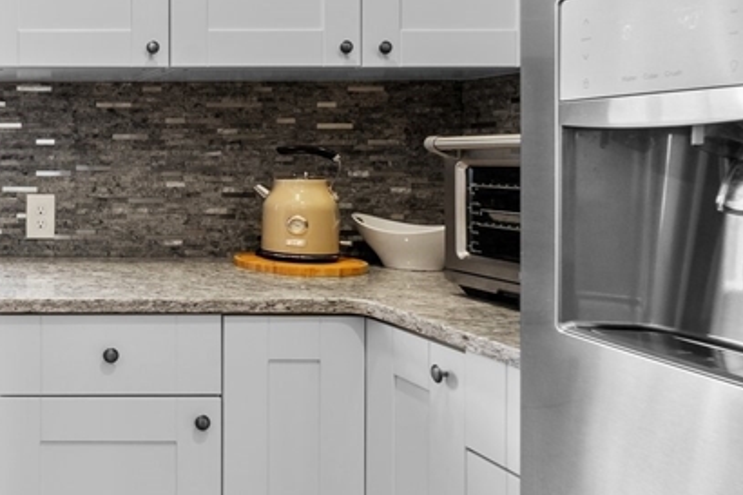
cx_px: -85
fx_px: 722
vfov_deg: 37.1
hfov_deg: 42.2
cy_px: 137
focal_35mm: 35
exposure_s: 1/2
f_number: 8
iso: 200
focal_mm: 14
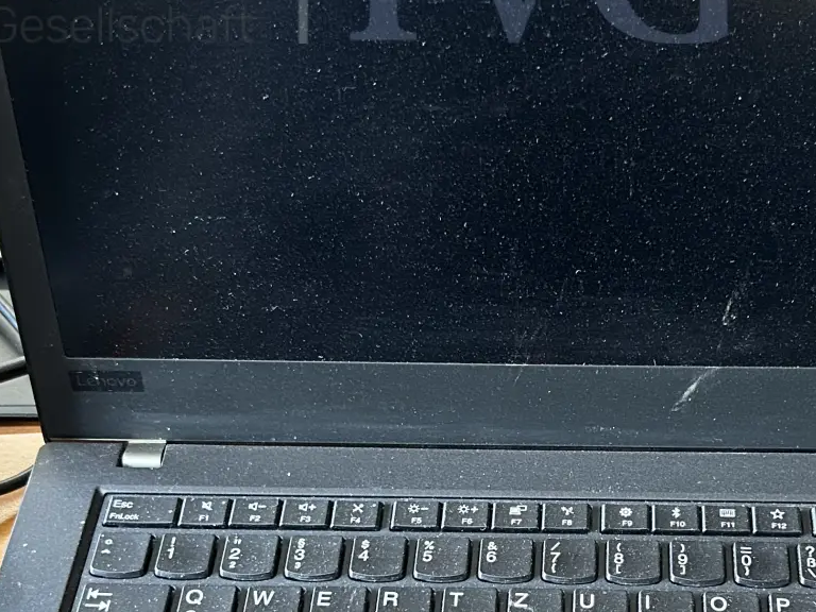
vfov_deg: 22.3
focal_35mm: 65
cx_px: 589
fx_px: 1532
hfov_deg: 29.5
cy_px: 497
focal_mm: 5.7
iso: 400
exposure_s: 1/50
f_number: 1.5
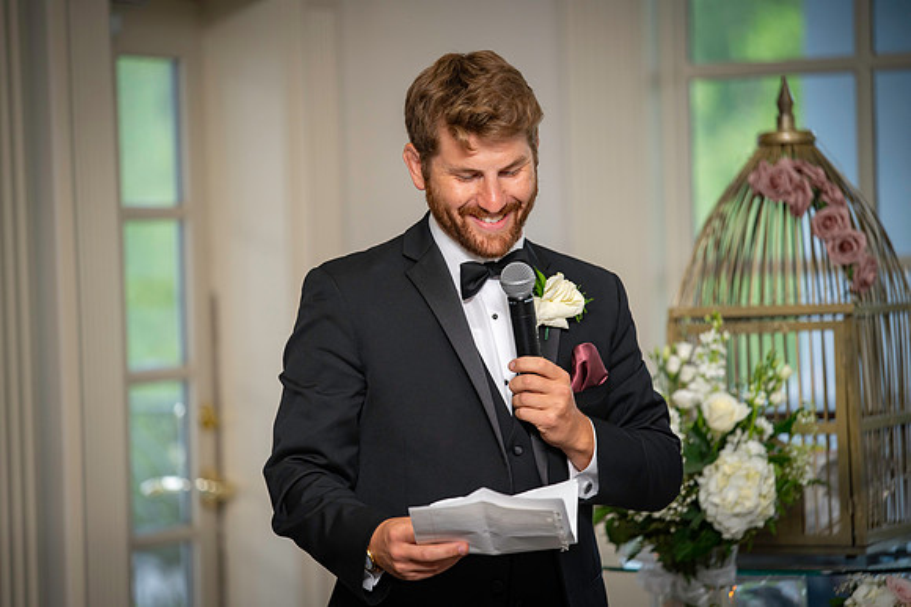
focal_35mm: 175
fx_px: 4426
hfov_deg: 11.8
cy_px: 304
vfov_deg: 7.8
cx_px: 456
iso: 640
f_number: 2.8
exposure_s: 1/125
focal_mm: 175
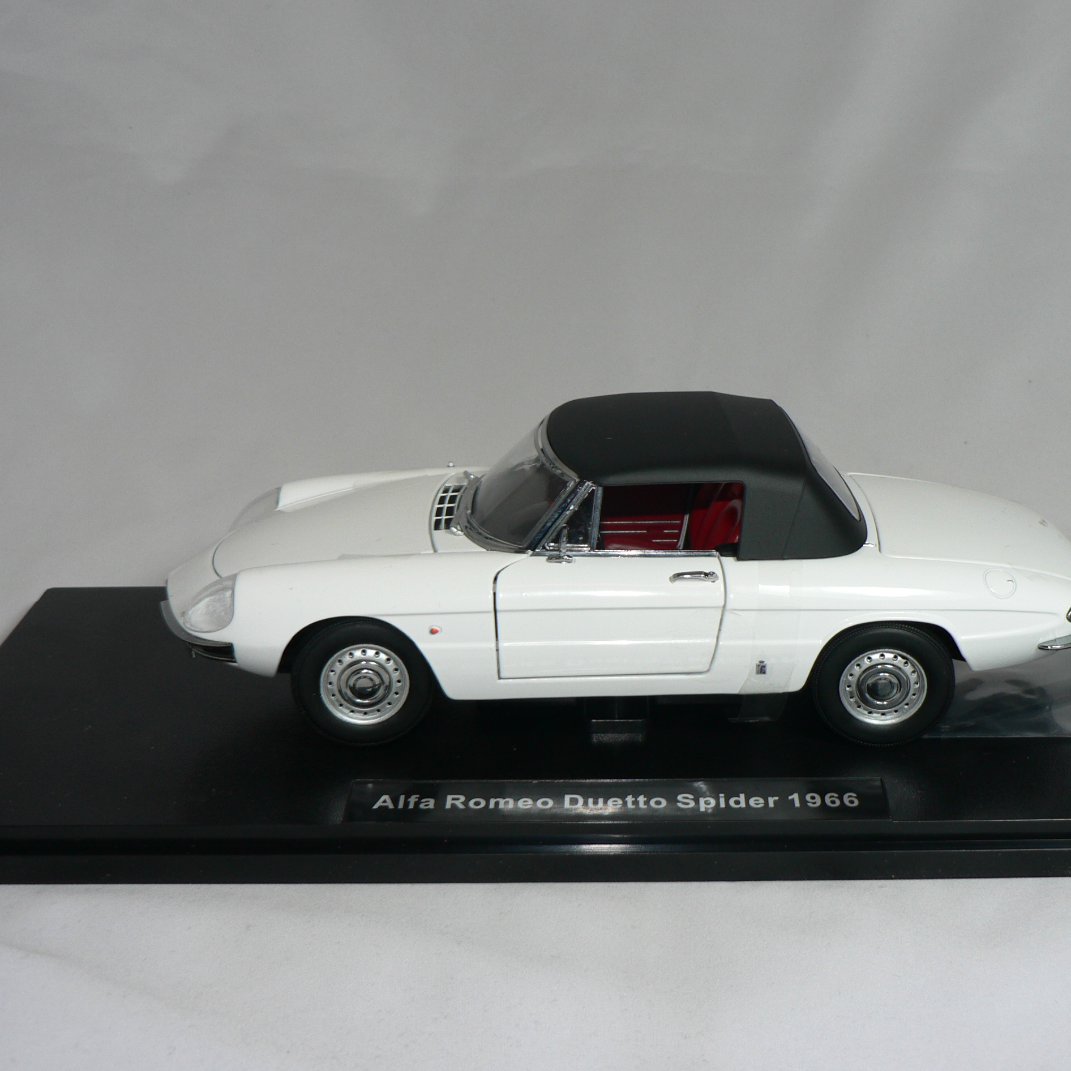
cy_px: 530
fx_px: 1925
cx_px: 649
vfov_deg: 31.1
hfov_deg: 31.0
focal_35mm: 55
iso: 80
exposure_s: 1/60
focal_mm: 7.7
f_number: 2.8
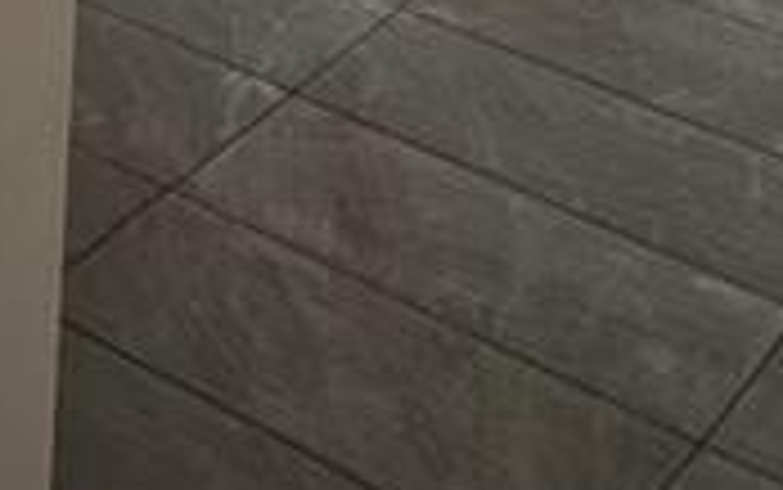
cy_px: -760
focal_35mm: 112
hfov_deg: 16.6
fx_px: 2392
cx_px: -464
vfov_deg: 10.0
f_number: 1.7
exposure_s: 1/180
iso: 200
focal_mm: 6.3
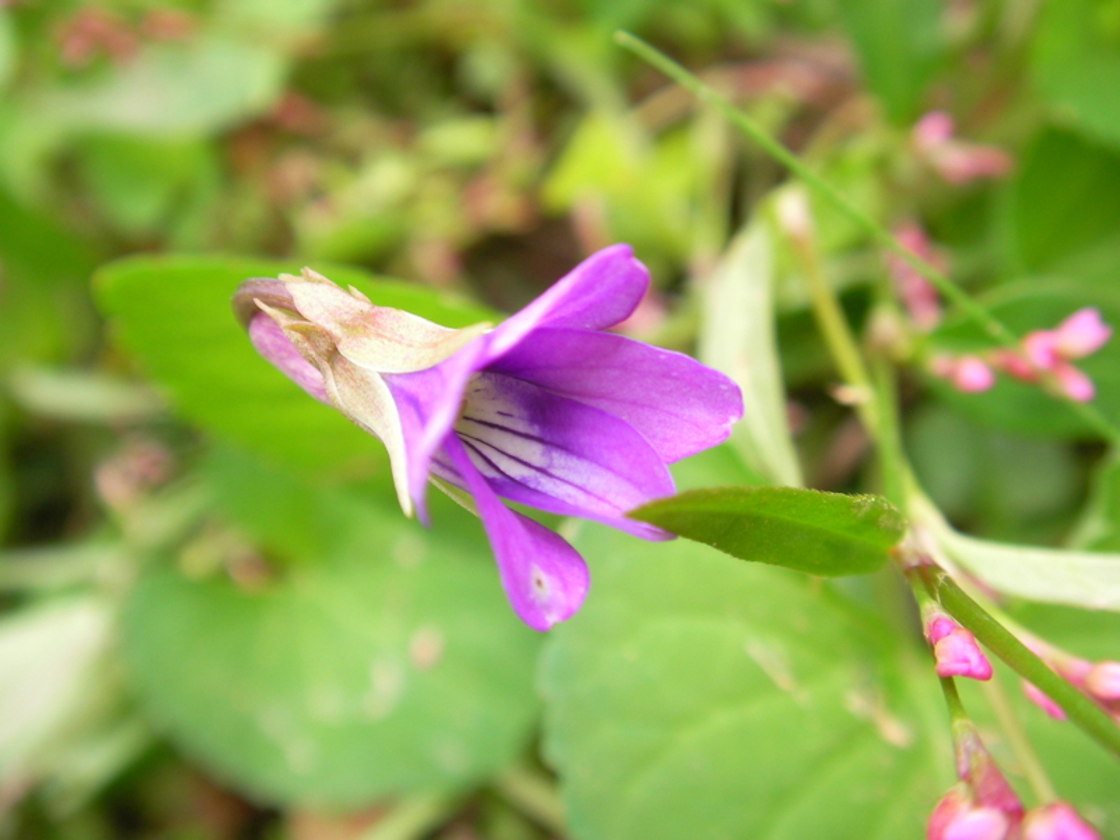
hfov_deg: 45.8
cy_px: 420
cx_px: 560
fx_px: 1327
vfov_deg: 35.1
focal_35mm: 41
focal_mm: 6.3
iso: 50
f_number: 3.5
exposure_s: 1/78.8
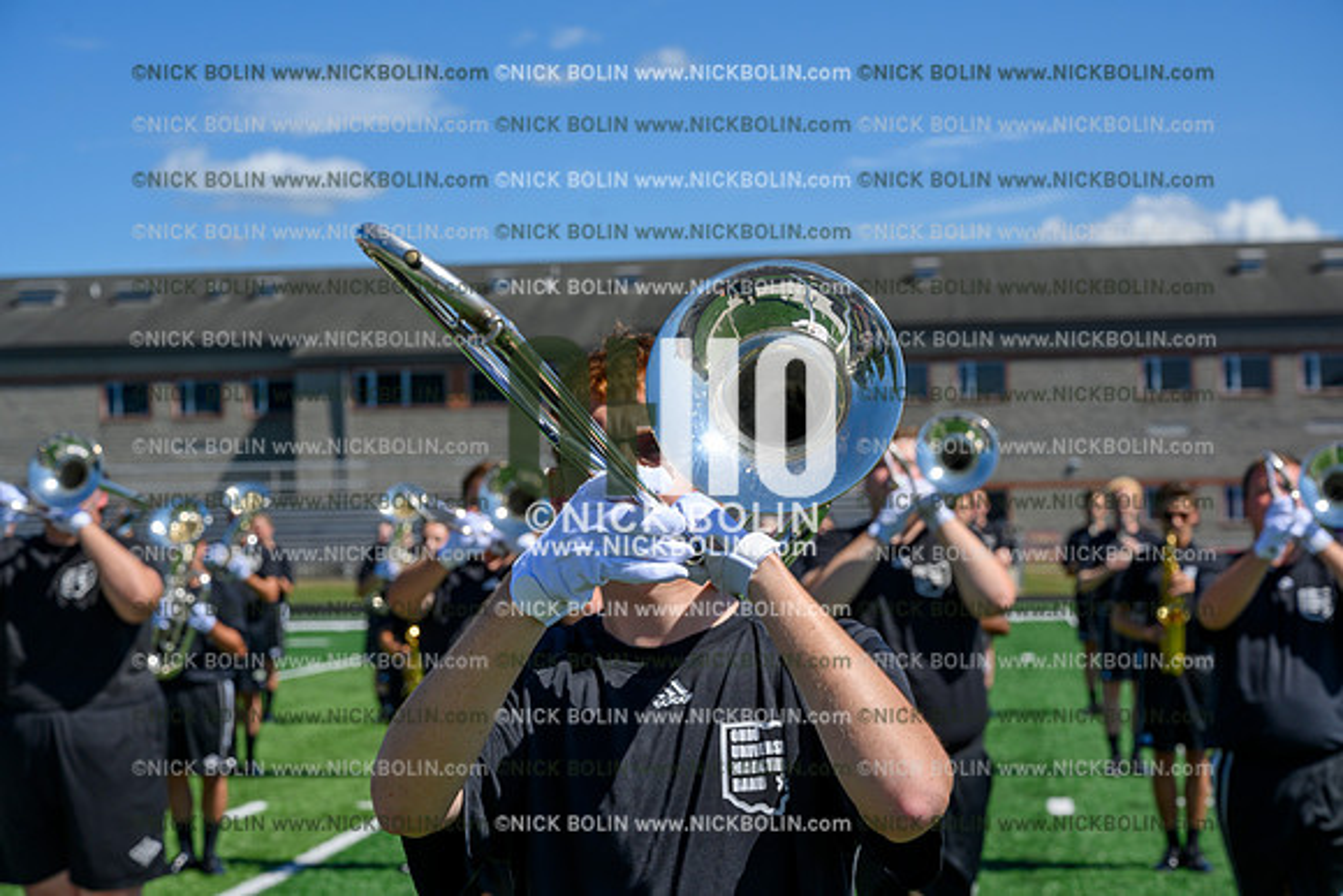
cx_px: 672
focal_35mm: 70
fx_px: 2612
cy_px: 448
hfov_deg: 28.8
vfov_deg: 19.5
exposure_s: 1/640
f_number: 8
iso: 160
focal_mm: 70
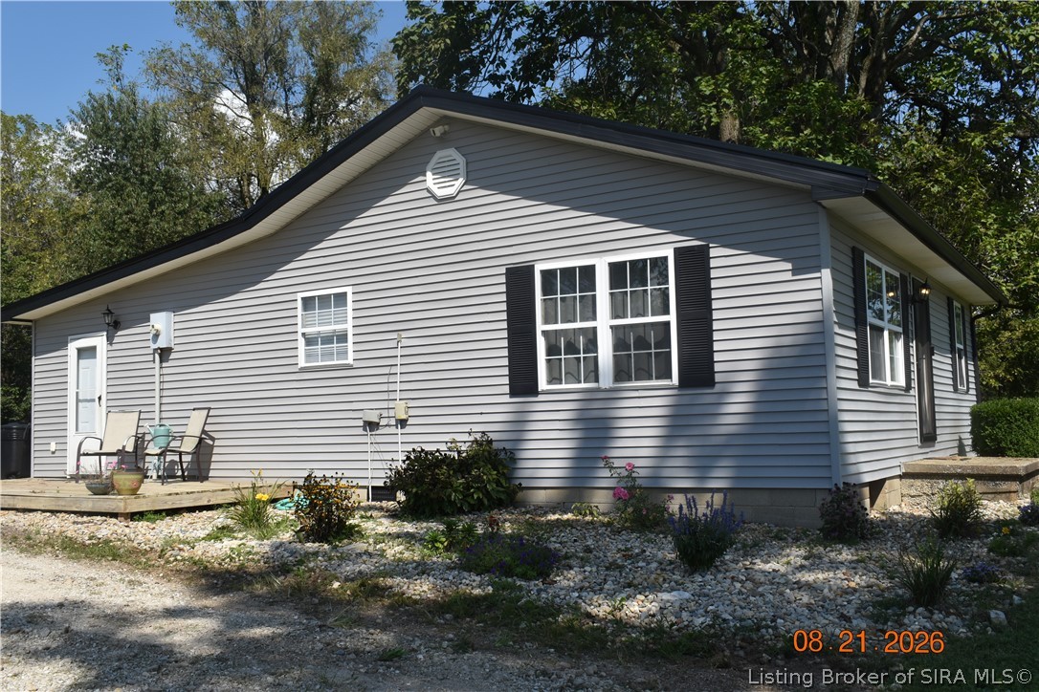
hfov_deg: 55.1
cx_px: 520
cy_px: 346
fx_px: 996
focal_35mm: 34
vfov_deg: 38.4
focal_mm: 23
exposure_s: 1/500
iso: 200
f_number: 8
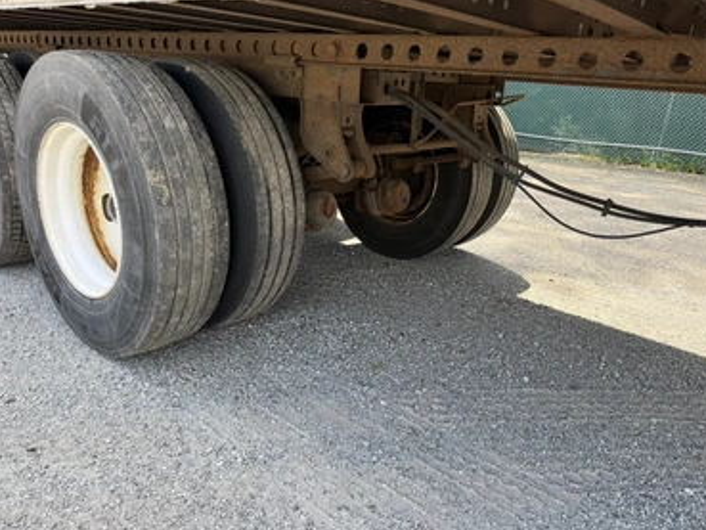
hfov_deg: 67.3
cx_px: 350
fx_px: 530
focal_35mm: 26
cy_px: 266
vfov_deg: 53.1
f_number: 1.78
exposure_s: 1/772
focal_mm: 6.76
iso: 100
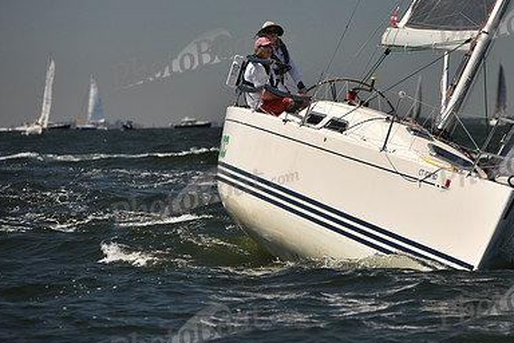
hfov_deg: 8.0
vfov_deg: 5.3
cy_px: 107
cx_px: 369
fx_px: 3669
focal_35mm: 257
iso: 250
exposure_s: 1/1250
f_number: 5
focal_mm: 170
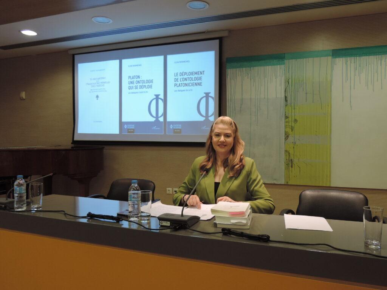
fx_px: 335
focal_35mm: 30
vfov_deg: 46.8
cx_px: 194
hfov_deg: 60.0
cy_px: 145
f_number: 3.1
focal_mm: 5.3
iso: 180
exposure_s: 1/30
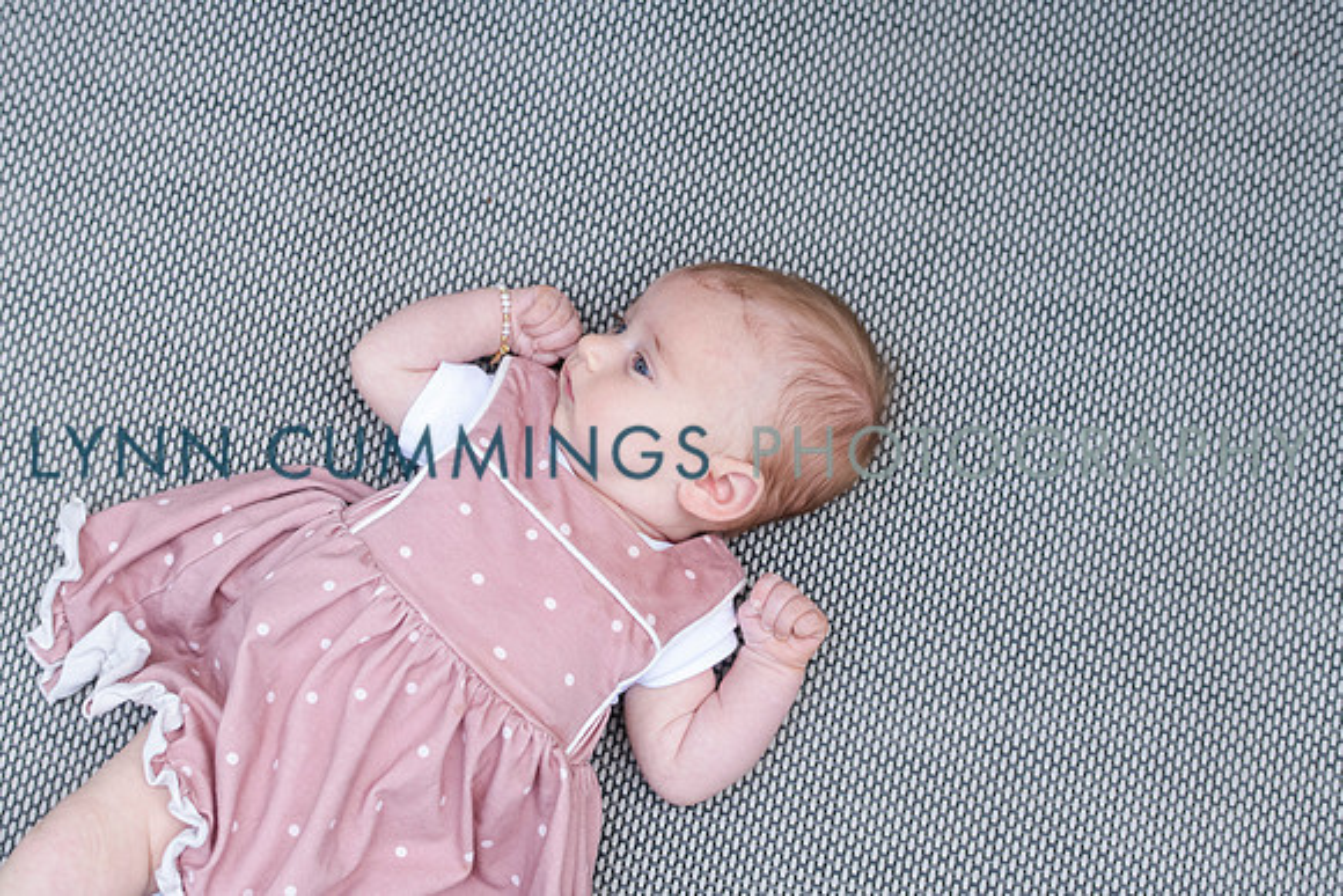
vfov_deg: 23.4
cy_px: 448
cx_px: 672
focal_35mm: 58
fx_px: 2164
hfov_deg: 34.5
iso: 800
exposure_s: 1/640
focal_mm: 58
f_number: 3.2
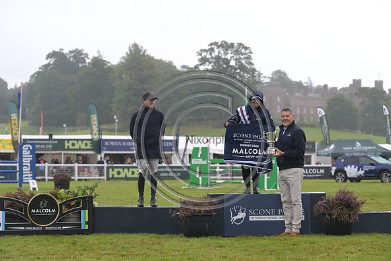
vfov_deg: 13.3
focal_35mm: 103
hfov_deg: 19.8
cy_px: 130
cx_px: 196
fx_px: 1119
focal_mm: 103
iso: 560
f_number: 5
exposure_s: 1/800
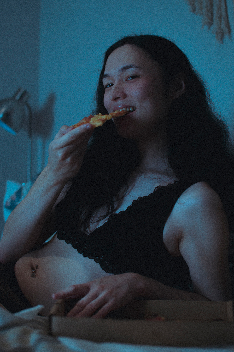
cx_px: 117
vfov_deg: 27.0
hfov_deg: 18.1
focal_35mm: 75
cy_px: 176
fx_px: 733
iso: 400
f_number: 3.2
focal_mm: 50
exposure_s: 1/200
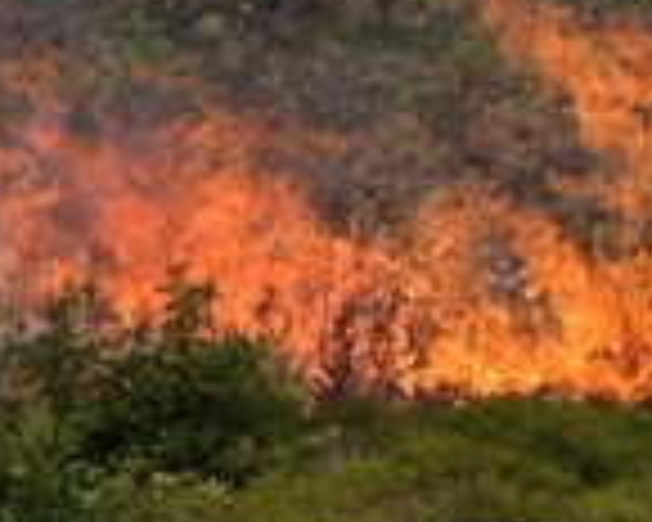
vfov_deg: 10.1
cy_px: -68
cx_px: -229
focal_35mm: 151
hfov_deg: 12.3
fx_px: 2914
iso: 64
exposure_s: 1/1453
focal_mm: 4.28
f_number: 2.4
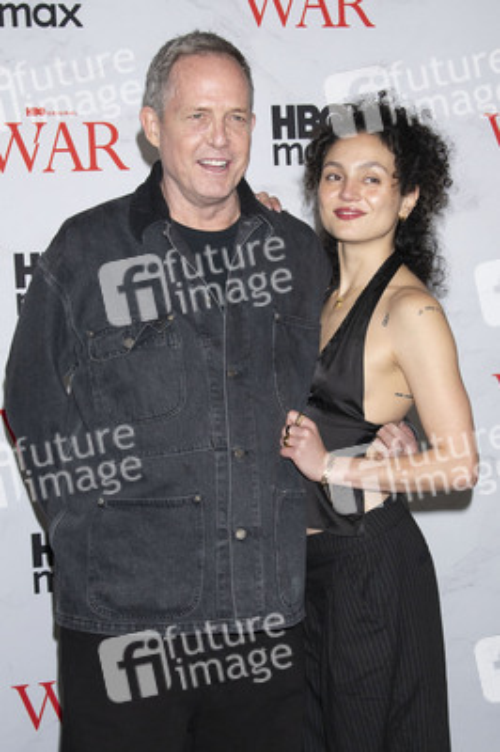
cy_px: 376
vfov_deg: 54.5
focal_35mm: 35
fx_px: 730
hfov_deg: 37.8
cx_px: 250
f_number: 5.6
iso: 640
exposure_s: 1/200
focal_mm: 35
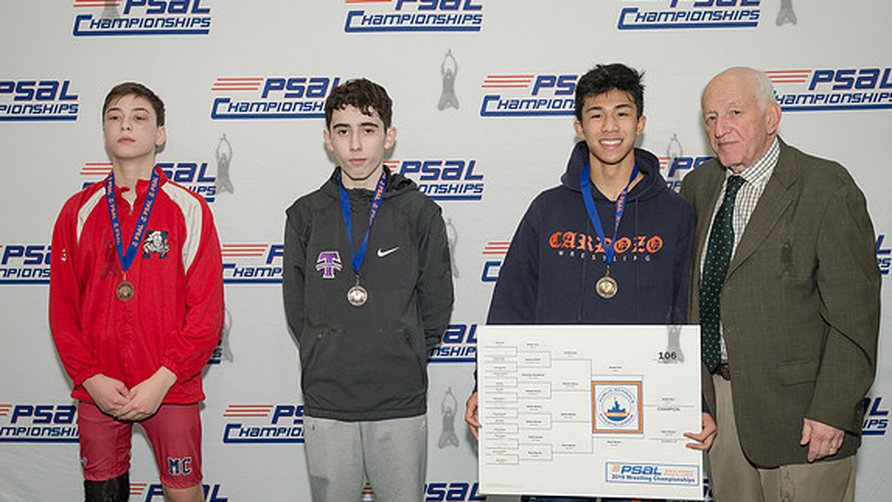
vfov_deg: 24.9
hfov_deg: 42.9
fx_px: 1135
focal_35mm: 48
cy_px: 266
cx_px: 424
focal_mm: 35
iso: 1600
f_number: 5
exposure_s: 1/250
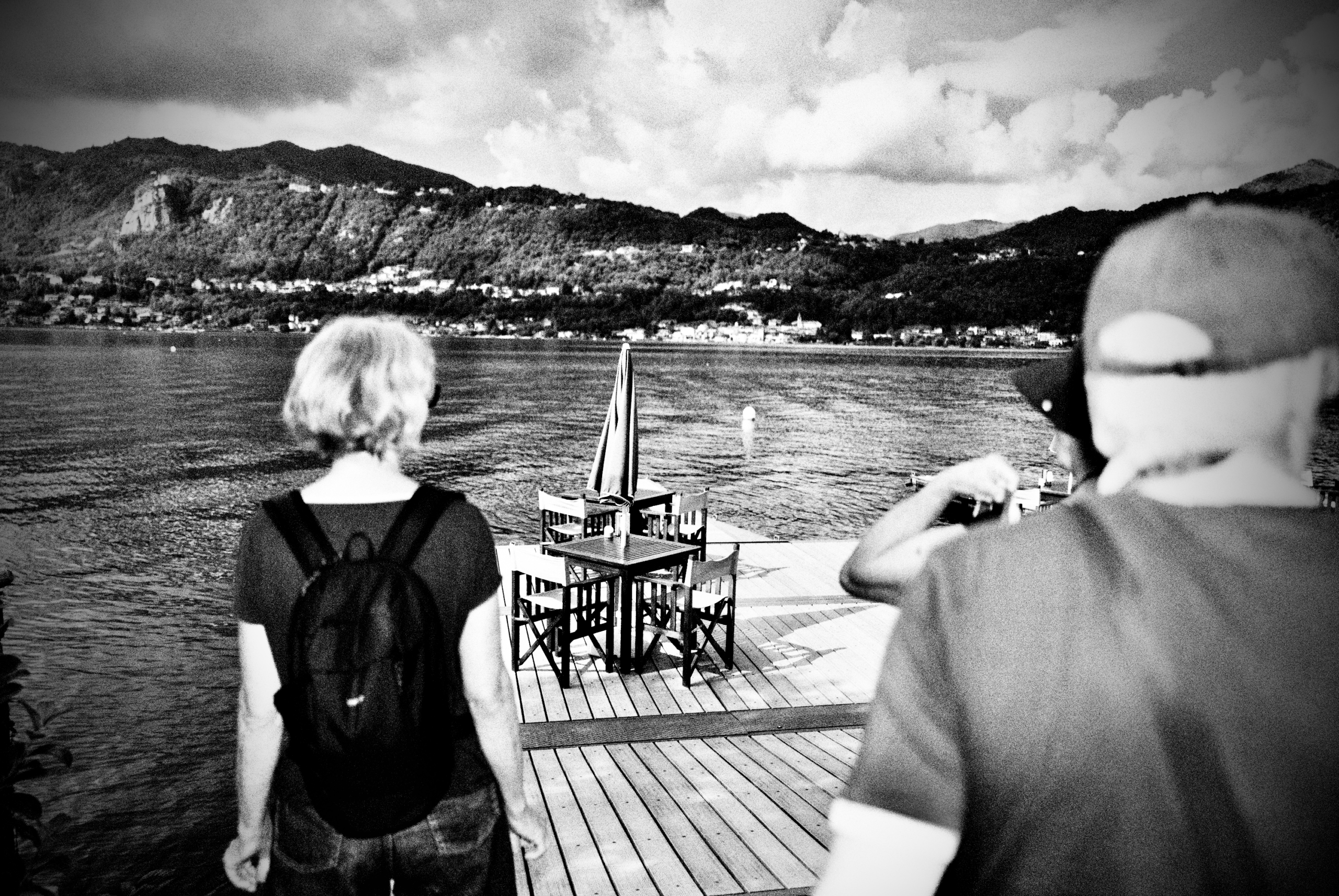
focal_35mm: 28
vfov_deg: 46.5
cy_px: 448
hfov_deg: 65.4
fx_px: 1043
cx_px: 670
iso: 200
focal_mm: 28
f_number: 1.7
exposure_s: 1/2000
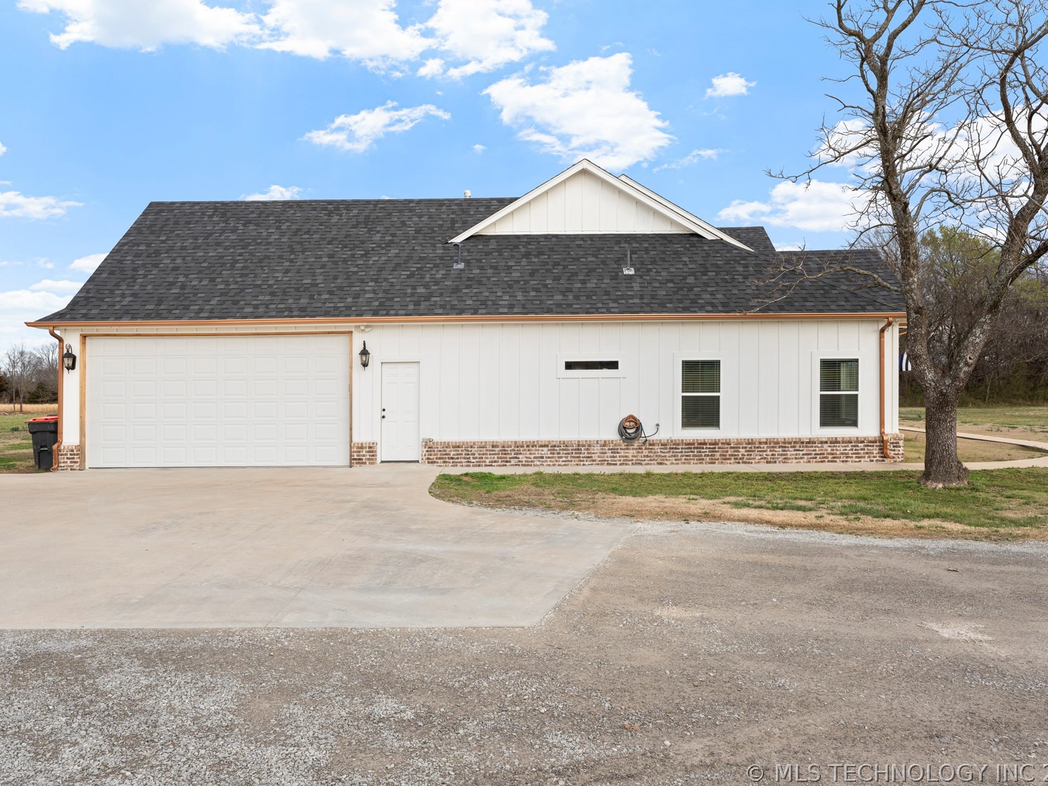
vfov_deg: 57.7
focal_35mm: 24
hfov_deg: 72.6
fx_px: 713
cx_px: 508
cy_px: 393
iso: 160
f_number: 8
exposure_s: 1/160
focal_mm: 21.5
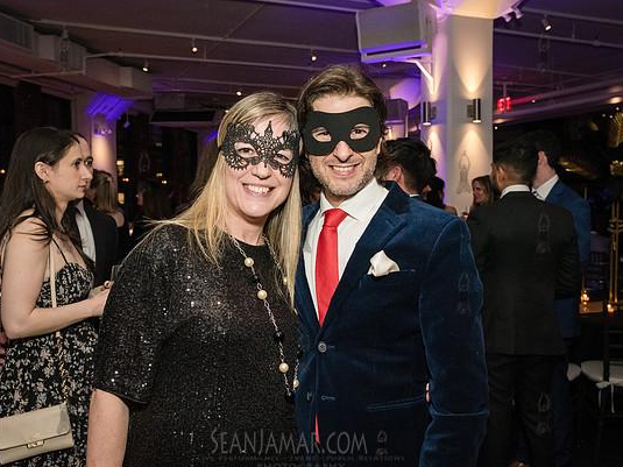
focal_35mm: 39
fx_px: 702
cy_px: 245
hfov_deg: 47.9
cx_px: 314
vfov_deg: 36.8
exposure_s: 1/200
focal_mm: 26
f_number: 5
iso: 5000
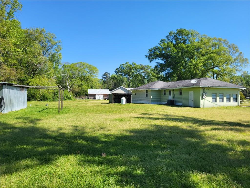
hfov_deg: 67.3
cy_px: 94
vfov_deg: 53.1
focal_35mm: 26
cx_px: 125
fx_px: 188
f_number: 1.8
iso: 40
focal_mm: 5.4
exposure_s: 1/1580
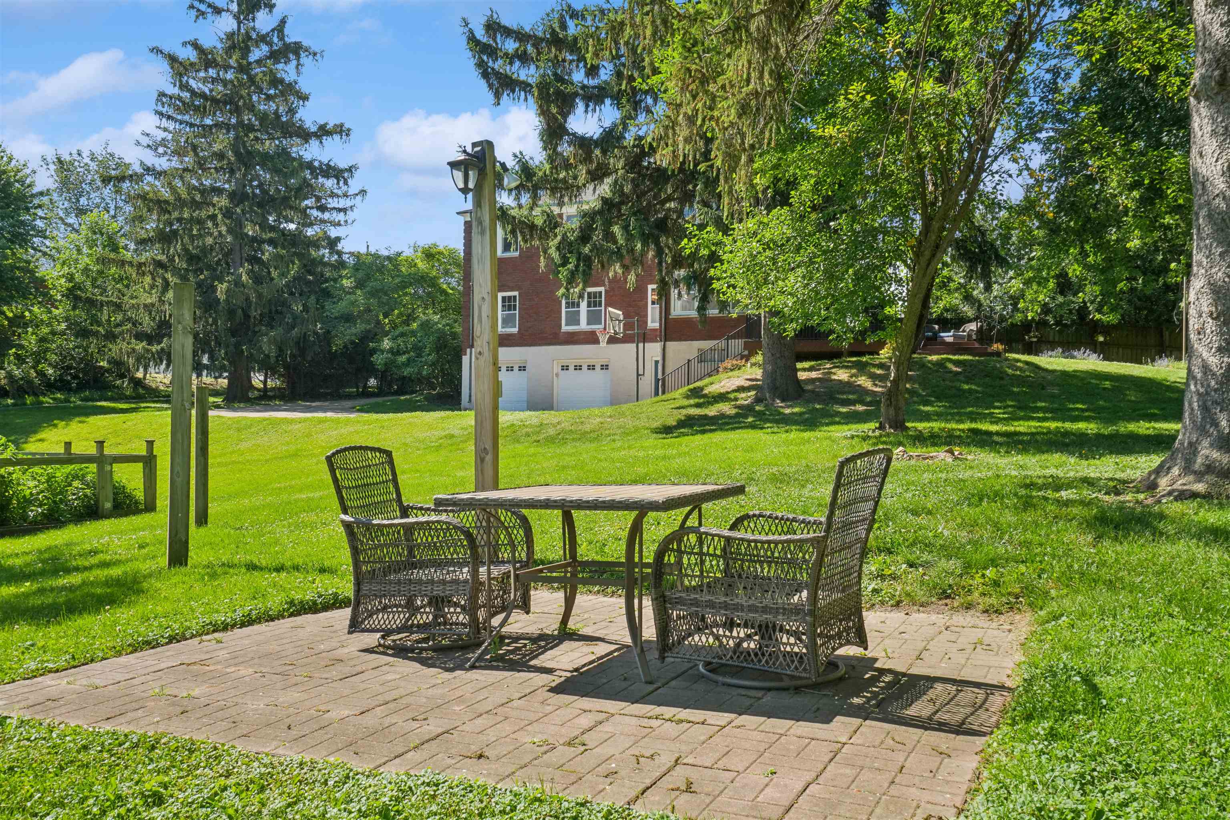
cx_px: 615
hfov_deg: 58.7
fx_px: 1093
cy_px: 410
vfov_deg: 41.1
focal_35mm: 32
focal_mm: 32
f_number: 18
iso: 800
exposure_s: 1/200
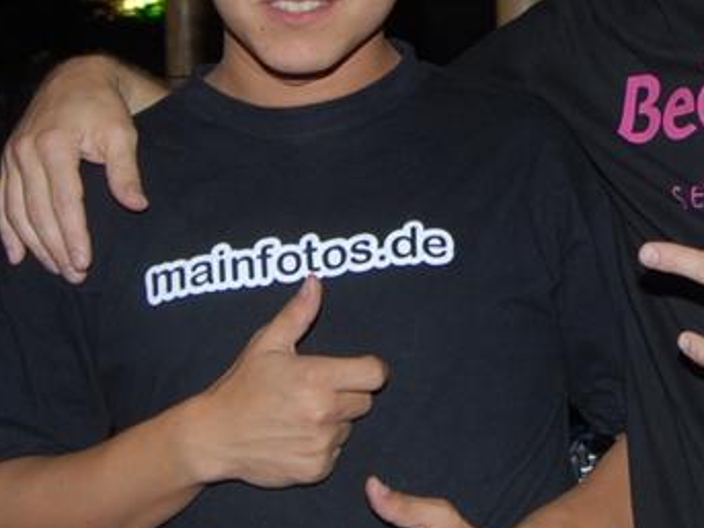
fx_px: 2358
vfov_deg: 12.7
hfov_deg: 16.9
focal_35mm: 116
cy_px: 64
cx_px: 508
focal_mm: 24
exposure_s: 1/10
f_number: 5.6
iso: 200
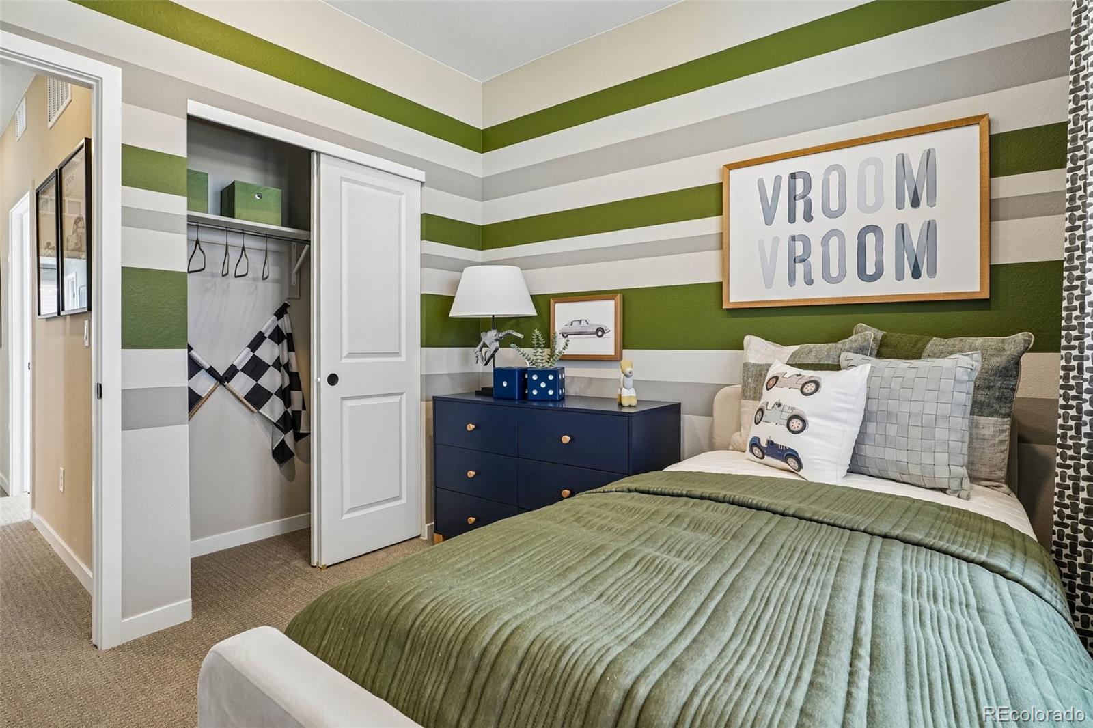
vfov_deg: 72.0
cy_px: 364
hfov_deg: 95.0
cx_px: 546
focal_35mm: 16
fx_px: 501
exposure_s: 1/30
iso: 500
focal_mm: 11
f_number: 8
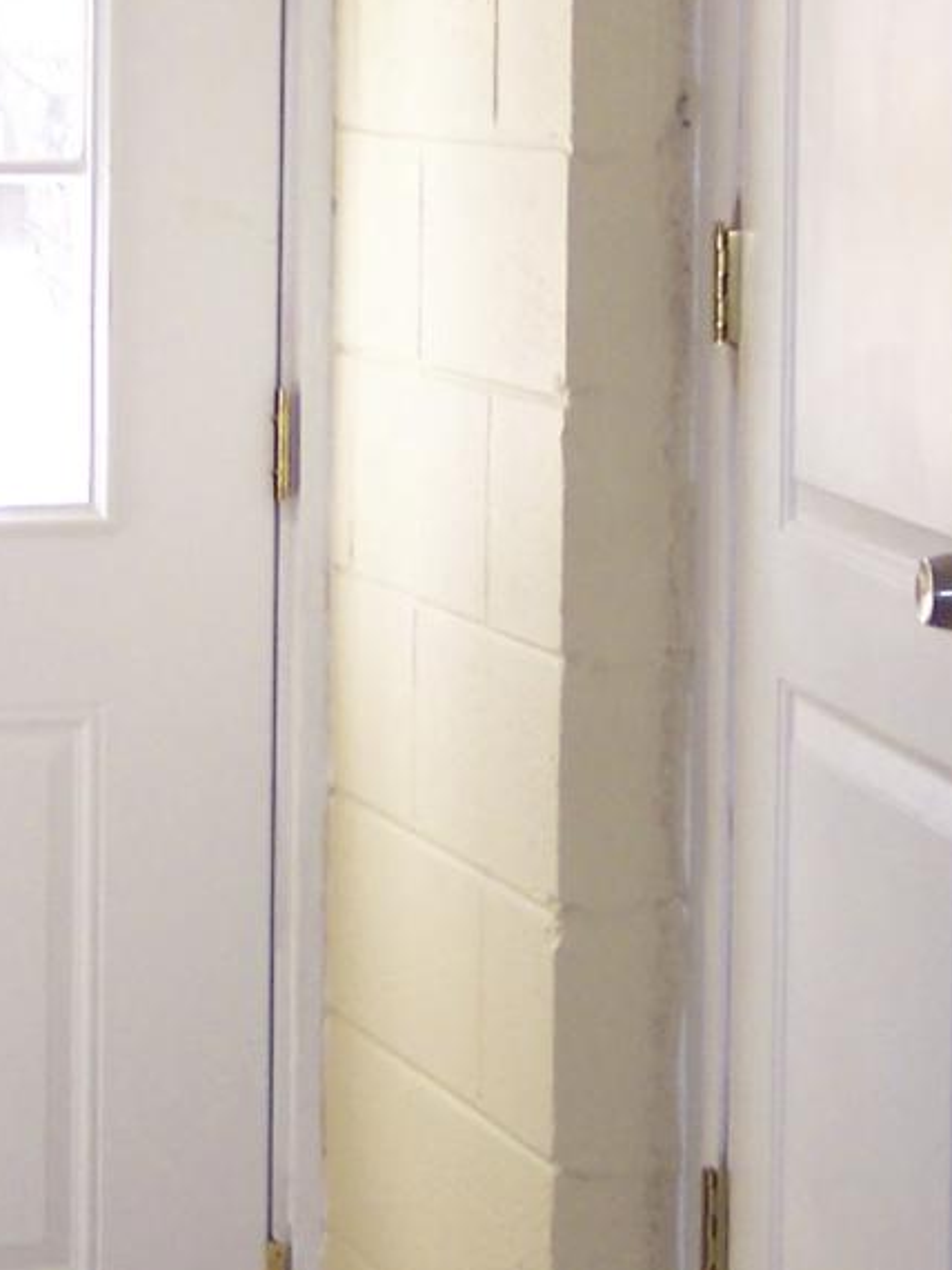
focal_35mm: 133
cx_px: 622
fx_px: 4879
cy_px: 182
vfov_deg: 14.7
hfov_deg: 11.1
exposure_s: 1/30
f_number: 2.8
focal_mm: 8
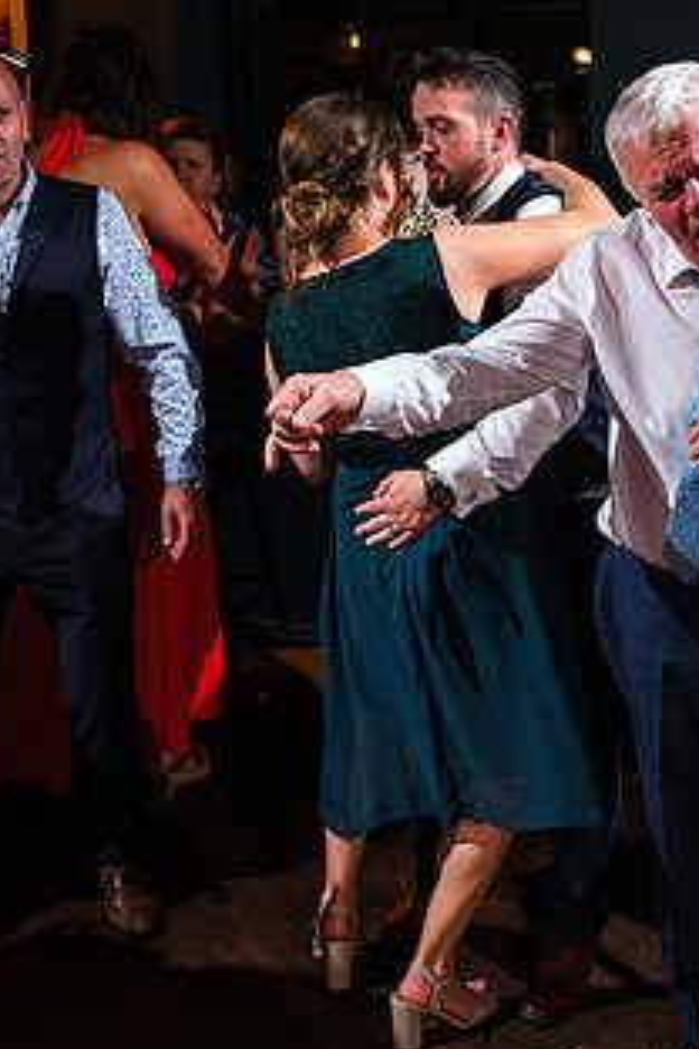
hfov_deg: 26.9
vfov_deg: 39.2
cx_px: 454
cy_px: 357
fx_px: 1456
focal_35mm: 50
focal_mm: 16
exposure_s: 1/160
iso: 800
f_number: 2.8
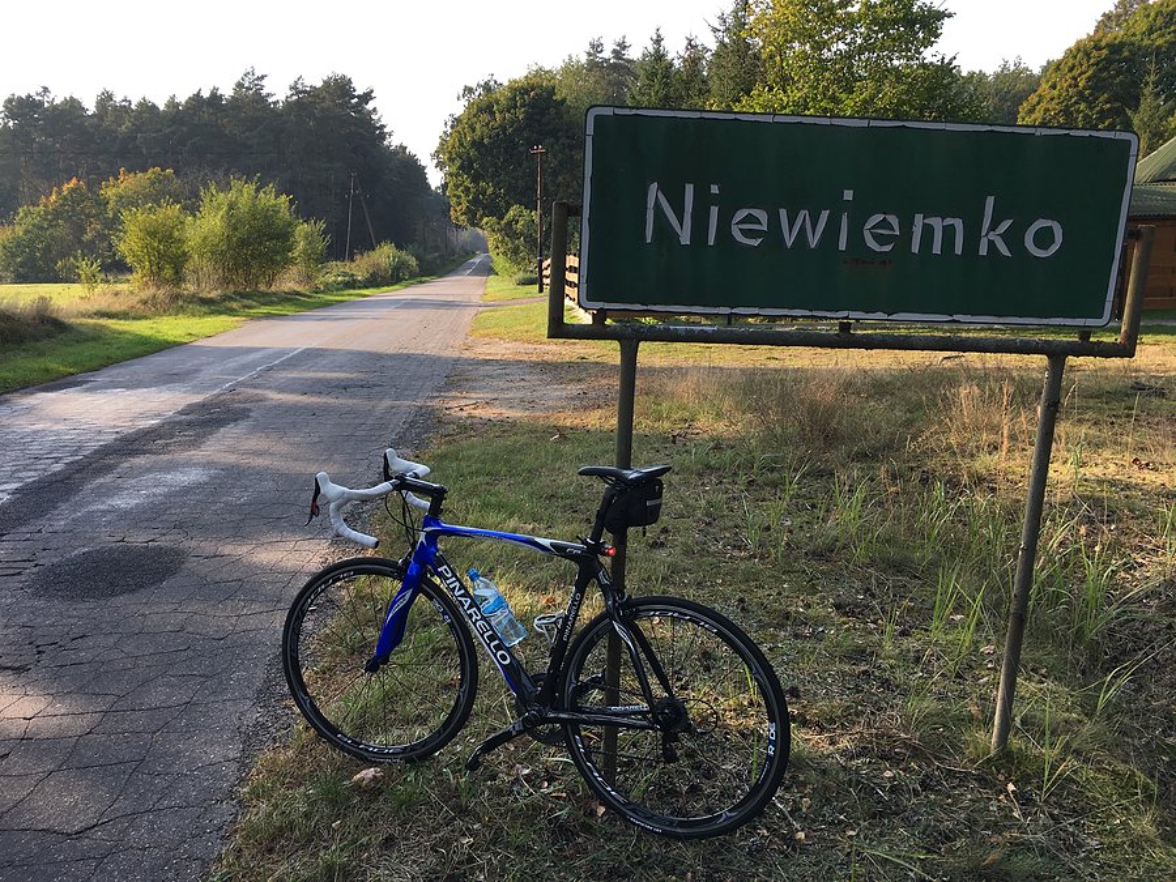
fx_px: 985
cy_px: 441
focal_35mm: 29
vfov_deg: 48.2
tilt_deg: -9.8
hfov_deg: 61.7
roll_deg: +0.1
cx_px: 588
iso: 25
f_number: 2.2
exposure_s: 1/314
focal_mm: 4.15
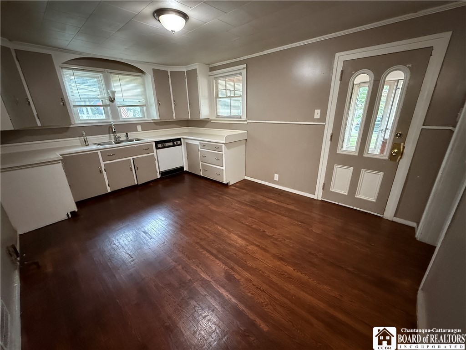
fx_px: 188
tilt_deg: -19.4
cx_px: 233
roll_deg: +1.4
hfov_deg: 102.1
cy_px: 175
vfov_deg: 85.7
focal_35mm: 14
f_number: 2.2
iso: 1000
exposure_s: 1/40
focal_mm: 2.22
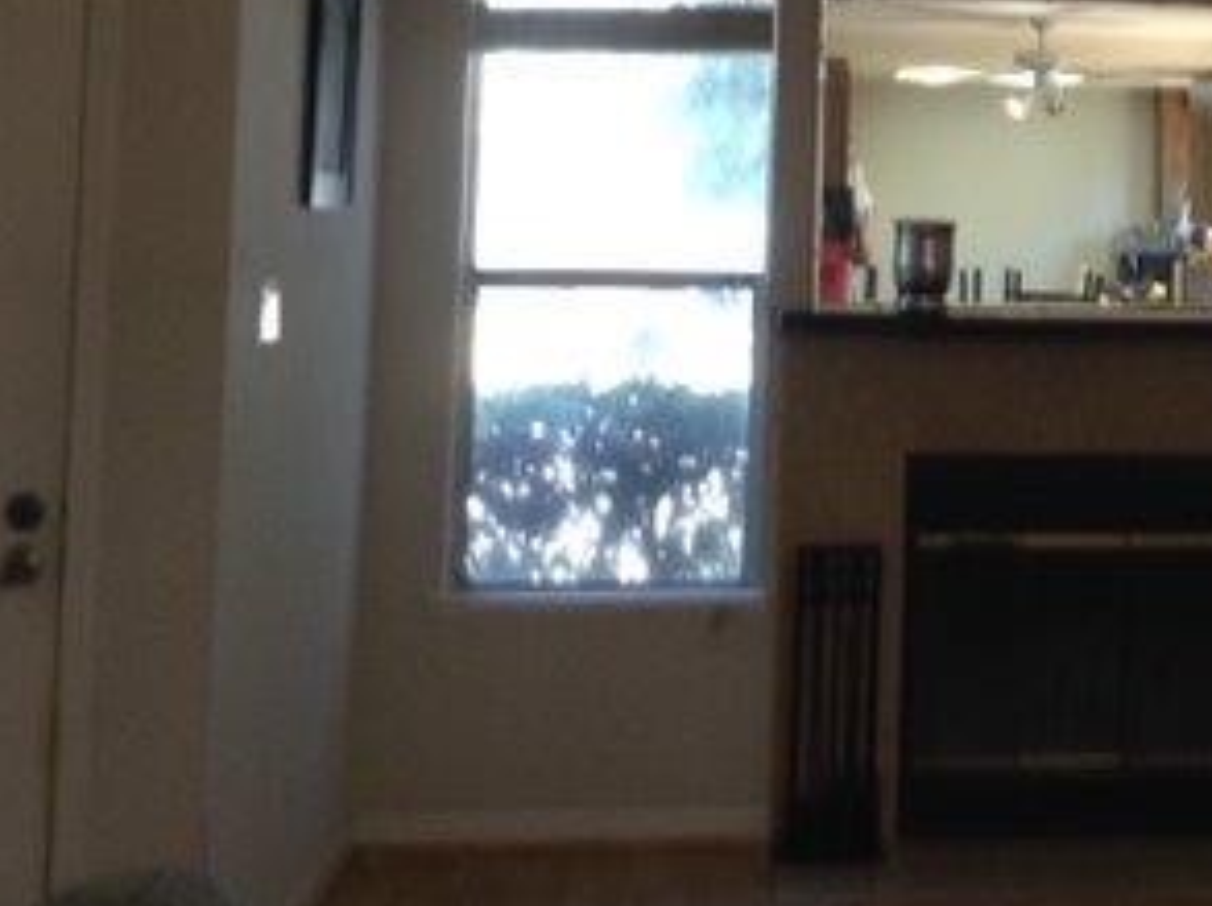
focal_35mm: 72
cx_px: 1080
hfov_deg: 26.2
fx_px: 2518
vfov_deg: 19.8
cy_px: 12
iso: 50
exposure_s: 1/24
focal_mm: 3.3
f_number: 2.4
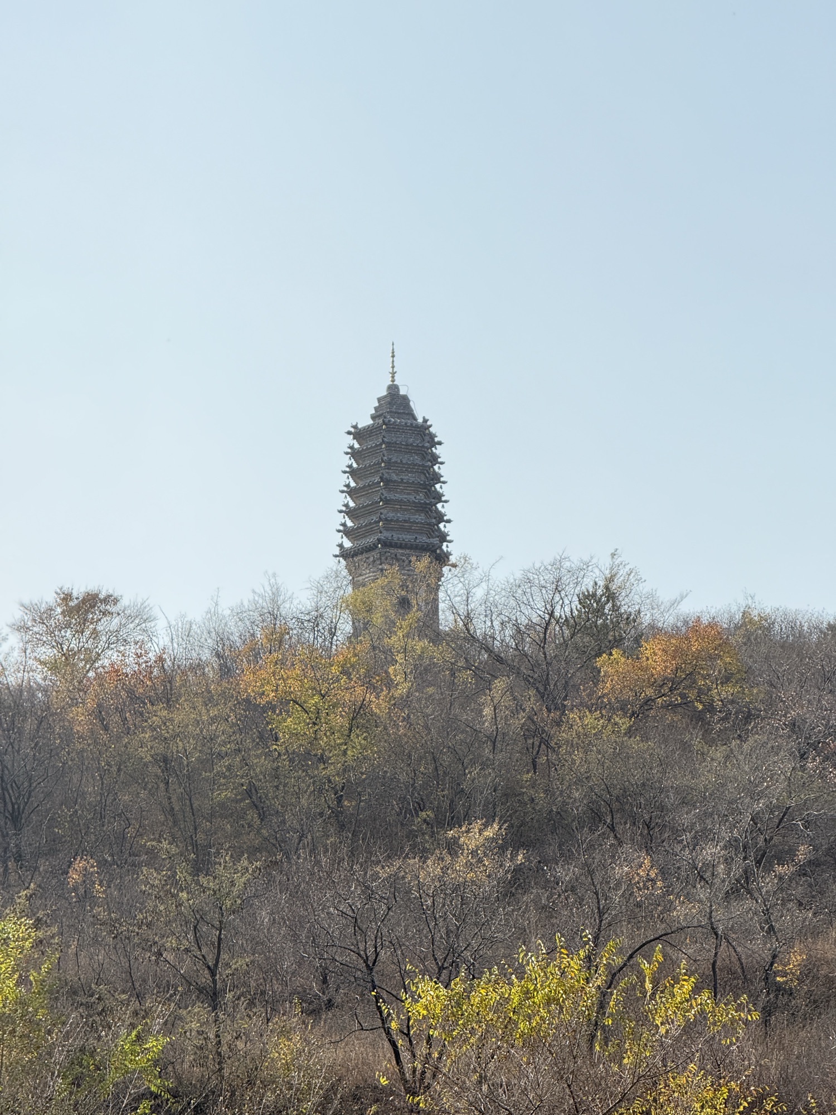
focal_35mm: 120
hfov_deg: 12.3
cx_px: 418
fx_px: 3864
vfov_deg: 16.4
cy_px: 558
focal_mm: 15.66
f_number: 2.8
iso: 64
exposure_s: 1/903
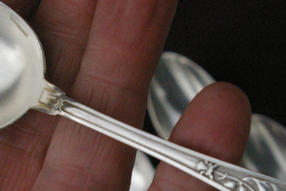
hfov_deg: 18.9
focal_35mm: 108
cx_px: 174
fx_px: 858
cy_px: 148
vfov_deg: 12.6
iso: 1600
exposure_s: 1/500
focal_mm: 26
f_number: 8
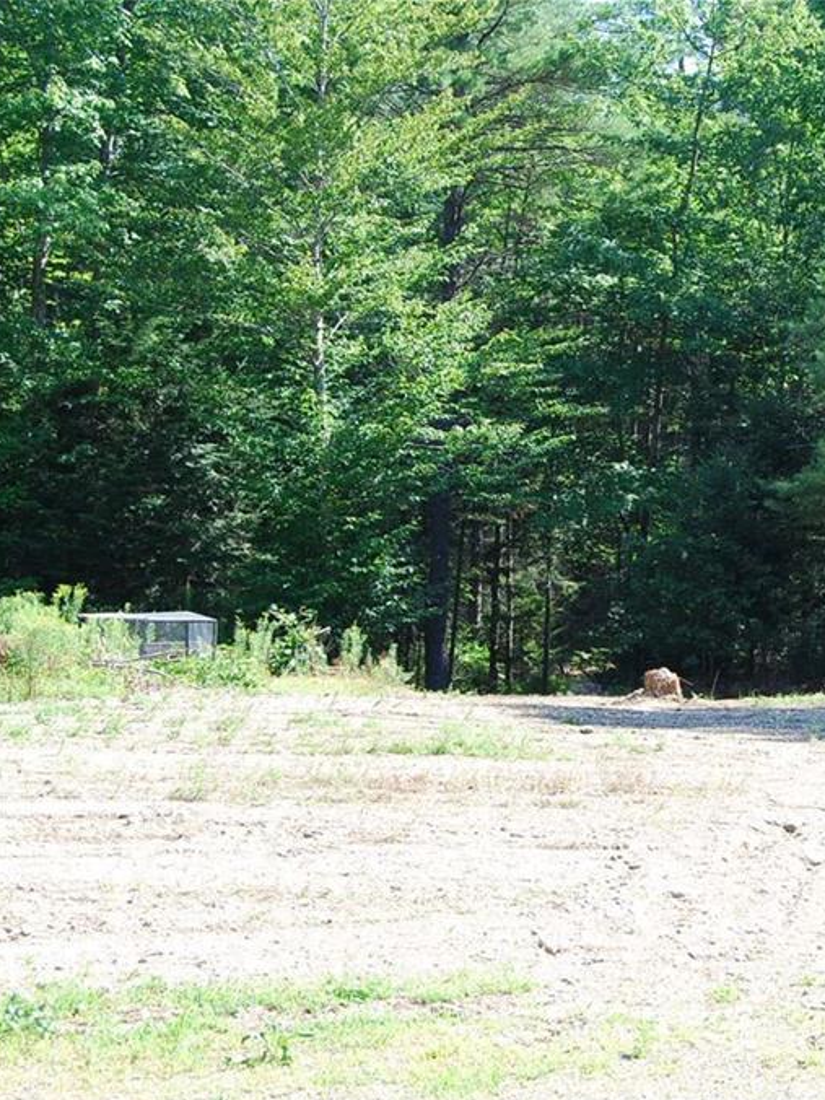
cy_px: 555
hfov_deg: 21.3
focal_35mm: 68
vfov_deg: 28.7
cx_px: 698
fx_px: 2152
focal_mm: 31
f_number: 7.1
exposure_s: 1/200
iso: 400
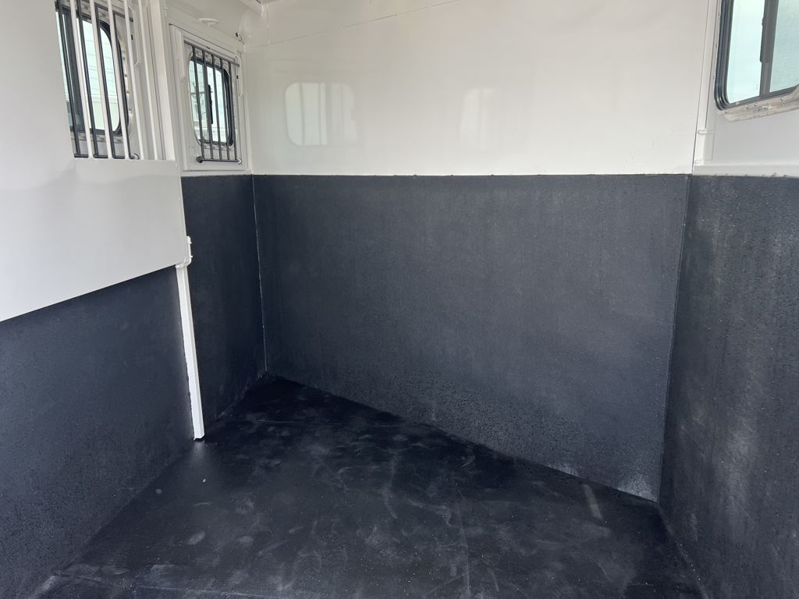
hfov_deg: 67.3
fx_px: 600
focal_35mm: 26
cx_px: 400
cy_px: 300
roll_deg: +2.9
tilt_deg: -6.8
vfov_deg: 53.1
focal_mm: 5.7
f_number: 1.5
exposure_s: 1/242
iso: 50
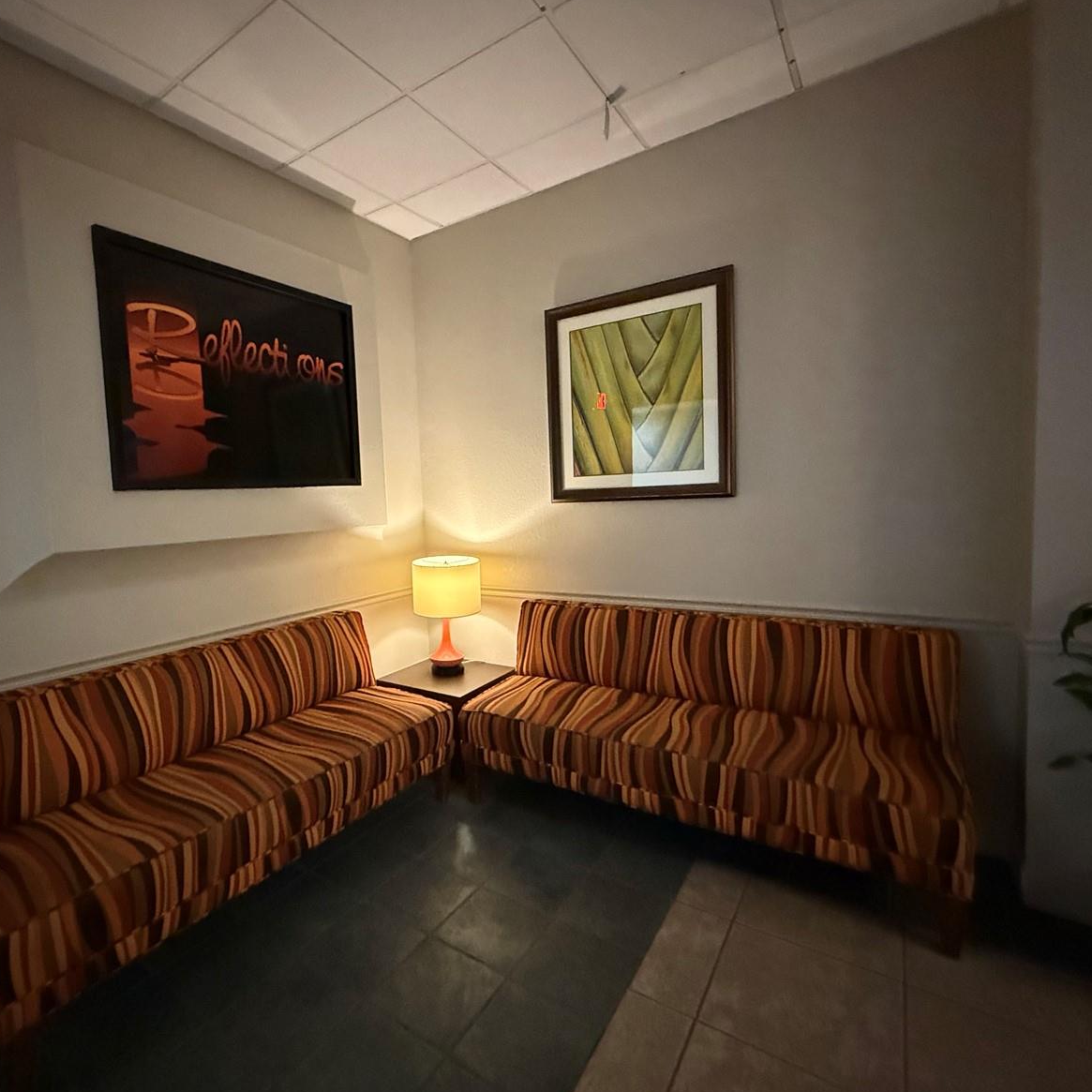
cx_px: 451
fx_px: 607
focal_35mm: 17
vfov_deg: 84.0
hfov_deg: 83.2
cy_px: 543
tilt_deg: -3.2
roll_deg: +2.6
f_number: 2.2
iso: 1250
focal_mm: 2.22
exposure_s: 1/60
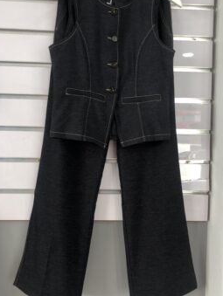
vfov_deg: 55.2
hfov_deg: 43.0
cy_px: 136
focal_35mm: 33
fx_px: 283
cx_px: 122
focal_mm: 3.99
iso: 40
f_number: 1.8
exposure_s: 1/33
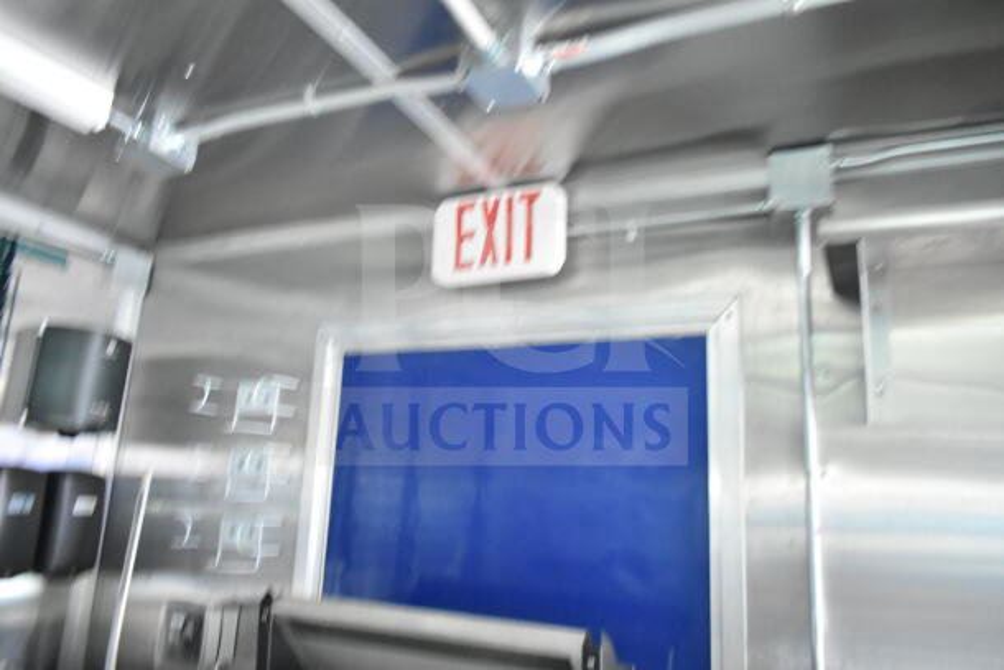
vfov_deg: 48.0
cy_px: 335
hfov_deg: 67.4
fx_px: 753
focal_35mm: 27
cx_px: 502
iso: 4500
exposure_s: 1/30
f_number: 3.5
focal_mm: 18
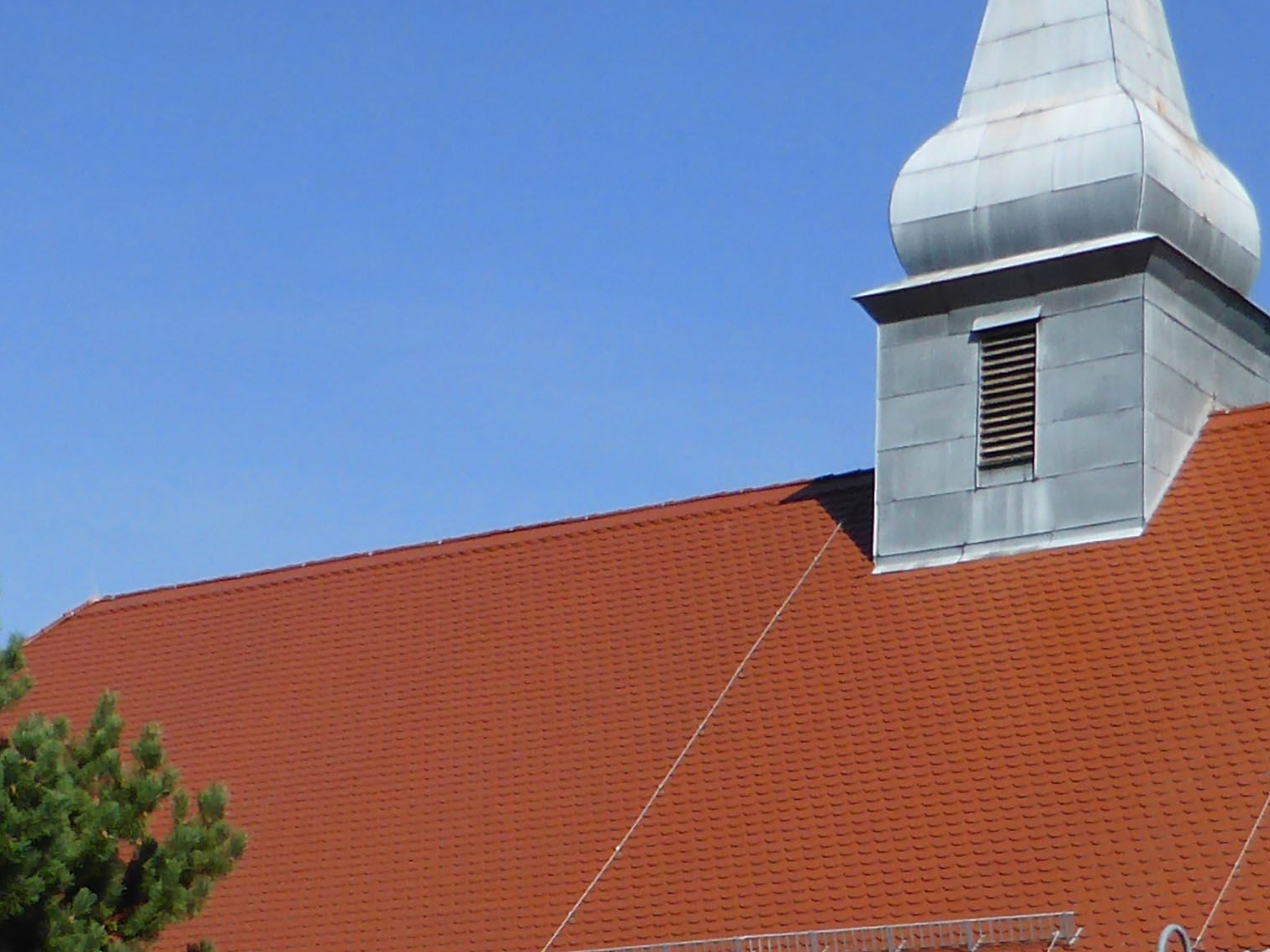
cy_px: 680
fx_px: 2972
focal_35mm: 81
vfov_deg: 18.1
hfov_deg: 24.1
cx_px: 719
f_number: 3.3
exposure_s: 1/1300
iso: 100
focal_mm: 4.3
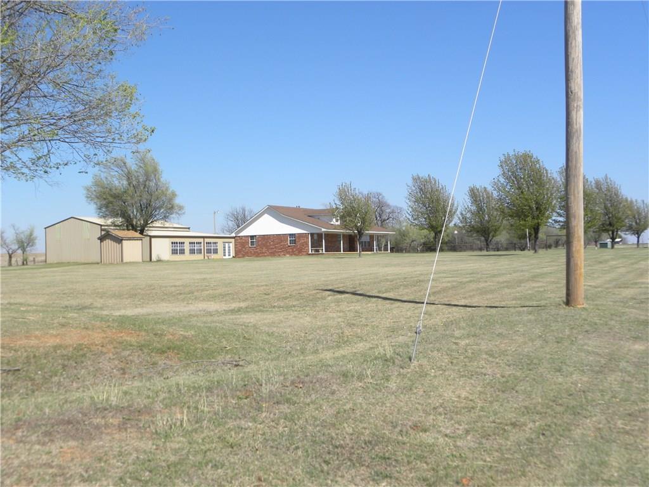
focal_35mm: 41
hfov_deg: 45.8
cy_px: 244
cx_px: 324
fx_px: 769
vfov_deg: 35.1
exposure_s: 1/271
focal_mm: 7.3
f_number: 5.6
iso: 64
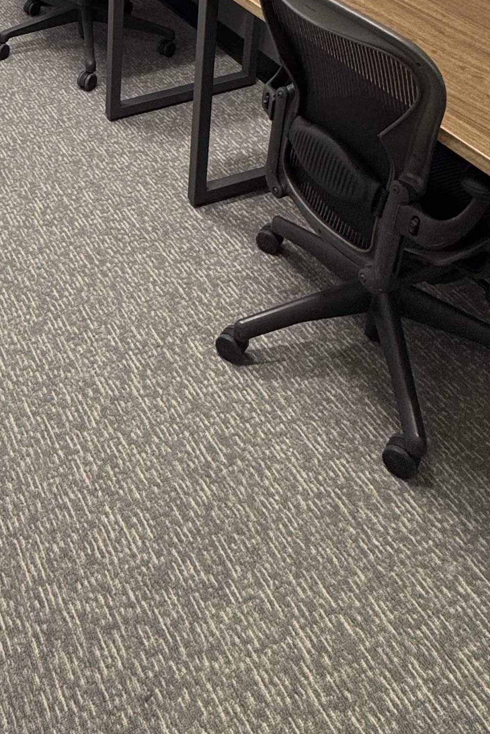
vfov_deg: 38.4
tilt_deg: -17.3
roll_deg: +0.0
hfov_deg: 31.1
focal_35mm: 41
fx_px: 837
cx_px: 44
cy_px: -92
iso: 125
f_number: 2.2
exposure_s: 1/120
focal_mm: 2.22
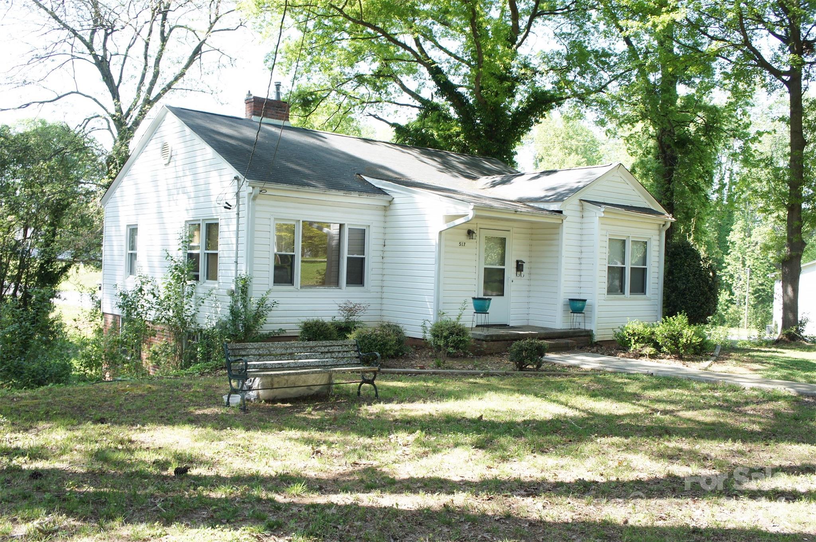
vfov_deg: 38.3
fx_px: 781
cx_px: 408
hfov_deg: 55.2
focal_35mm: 34
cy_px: 271
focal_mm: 23
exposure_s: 1/80
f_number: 5.6
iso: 200
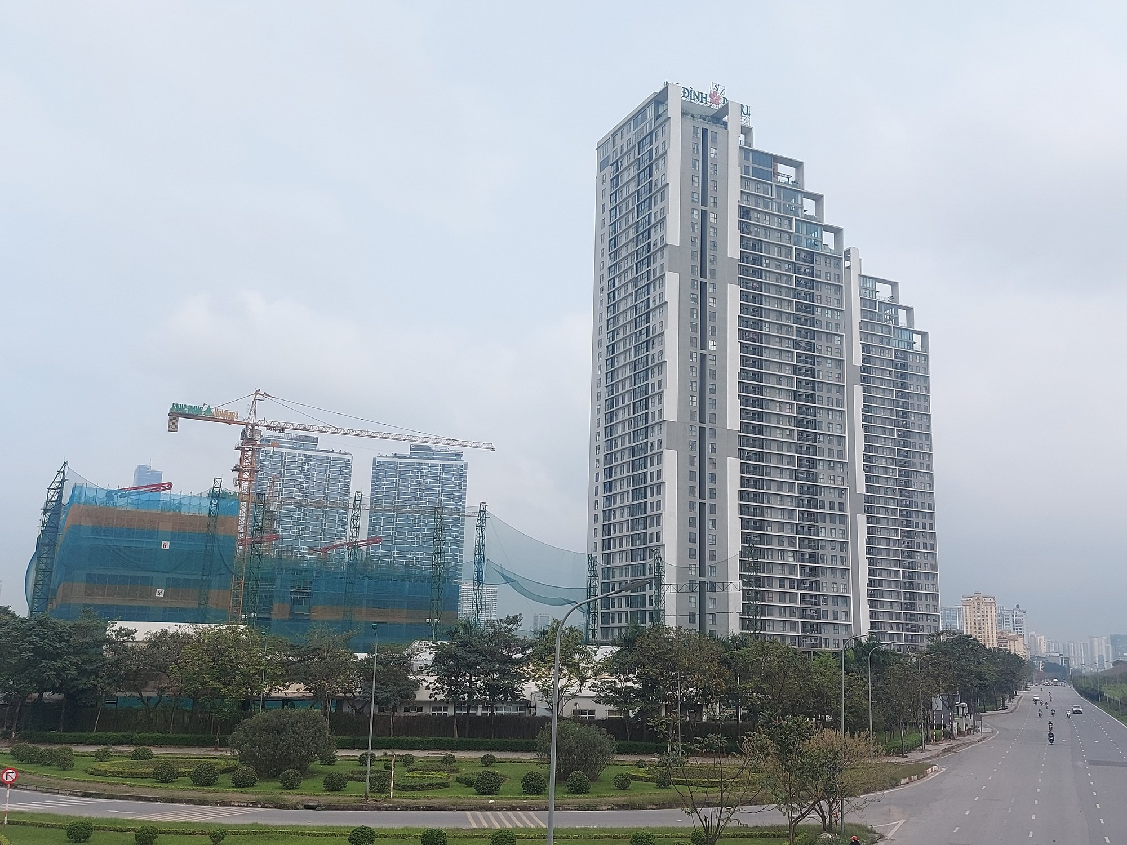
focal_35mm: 24
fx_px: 781
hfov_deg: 71.6
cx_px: 564
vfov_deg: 56.8
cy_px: 422
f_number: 1.8
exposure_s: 1/1341
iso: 32
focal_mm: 5.23
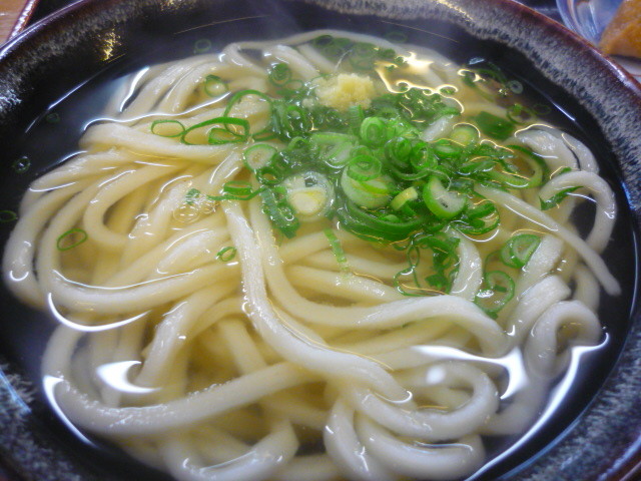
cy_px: 240
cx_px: 320
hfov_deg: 55.4
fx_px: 611
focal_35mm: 33
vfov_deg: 42.9
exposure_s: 1/30
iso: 400
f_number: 2.8
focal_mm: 5.5
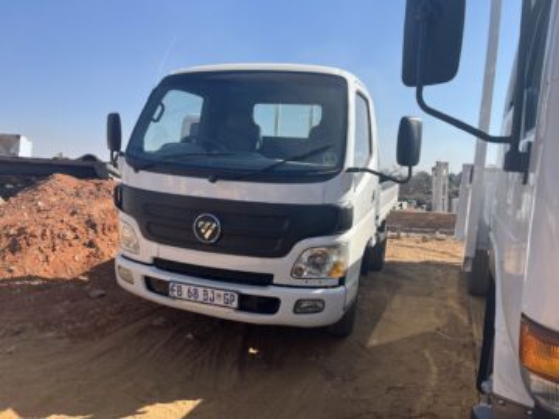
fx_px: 420
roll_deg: -0.9
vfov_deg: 53.1
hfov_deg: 67.3
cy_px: 210
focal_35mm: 26
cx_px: 280
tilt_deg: -2.1
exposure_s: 1/2309
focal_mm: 5.1
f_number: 1.6
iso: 50
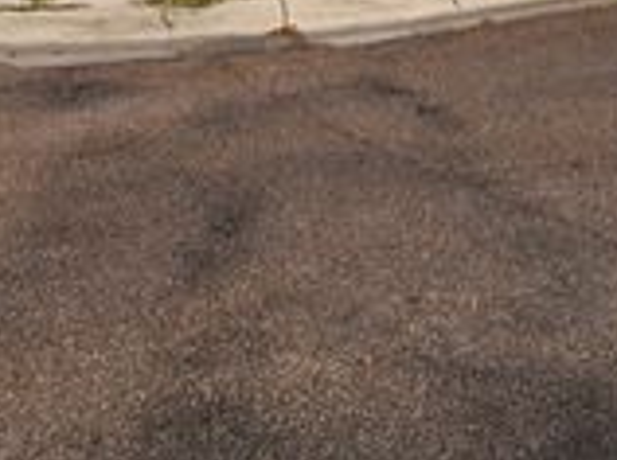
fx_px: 1299
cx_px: 336
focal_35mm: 73
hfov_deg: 26.7
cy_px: -263
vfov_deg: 17.7
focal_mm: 6.4
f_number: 1.8
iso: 12
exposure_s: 1/1258
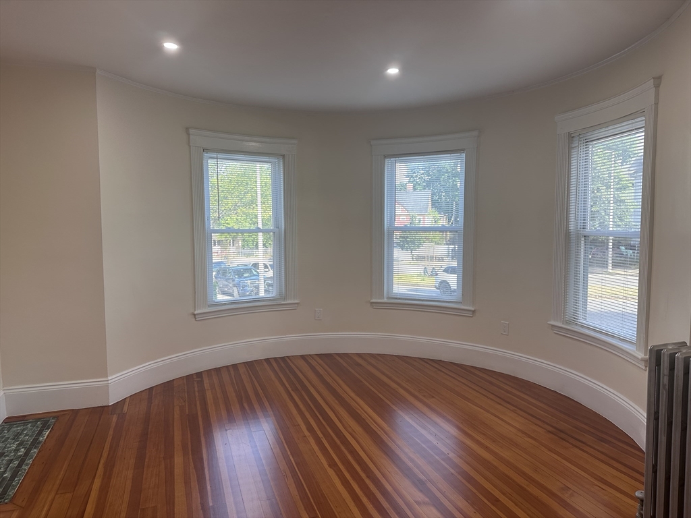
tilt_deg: -4.6
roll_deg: +0.1
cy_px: 259
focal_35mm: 24
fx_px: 479
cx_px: 346
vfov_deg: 56.8
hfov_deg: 71.6
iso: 80
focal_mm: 6.86
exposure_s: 1/120
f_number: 1.78
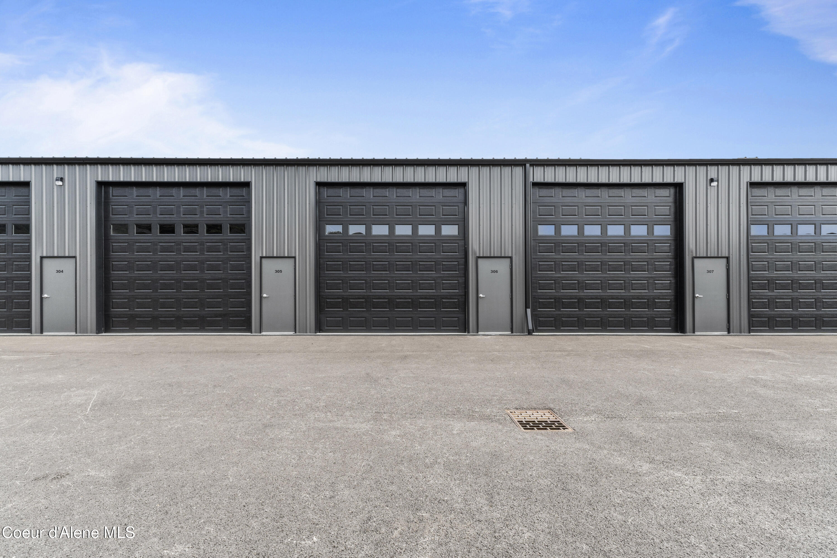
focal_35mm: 15
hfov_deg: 100.4
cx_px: 418
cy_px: 279
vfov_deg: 77.3
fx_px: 349
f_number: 8
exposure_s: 1/200
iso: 160
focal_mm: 10
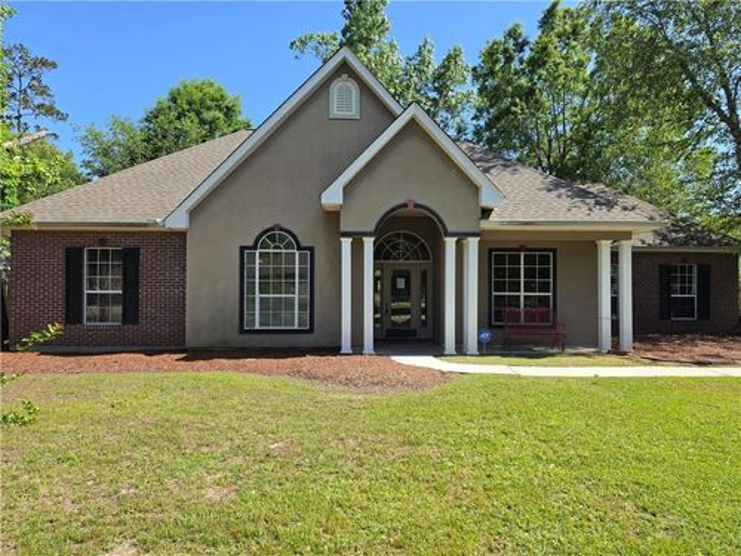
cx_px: 370
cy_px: 278
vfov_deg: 58.9
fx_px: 492
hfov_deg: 73.9
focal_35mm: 23
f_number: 1.4
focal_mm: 6.5
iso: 64
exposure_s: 1/3143
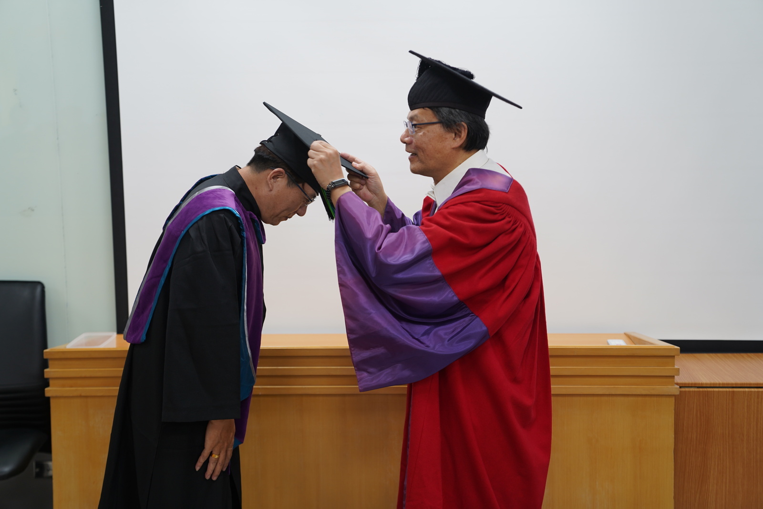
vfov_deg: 26.0
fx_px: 1102
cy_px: 254
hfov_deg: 38.2
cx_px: 382
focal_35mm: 52
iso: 200
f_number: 2.8
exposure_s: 1/60
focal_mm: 52
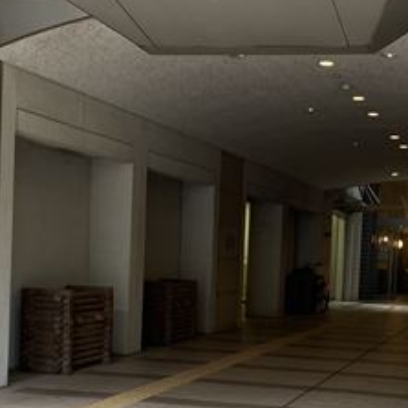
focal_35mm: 66
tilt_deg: -4.6
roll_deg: -1.5
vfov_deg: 25.8
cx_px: 324
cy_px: 298
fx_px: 880
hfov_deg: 25.7
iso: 80
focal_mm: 4.25
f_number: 1.8
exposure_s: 1/121
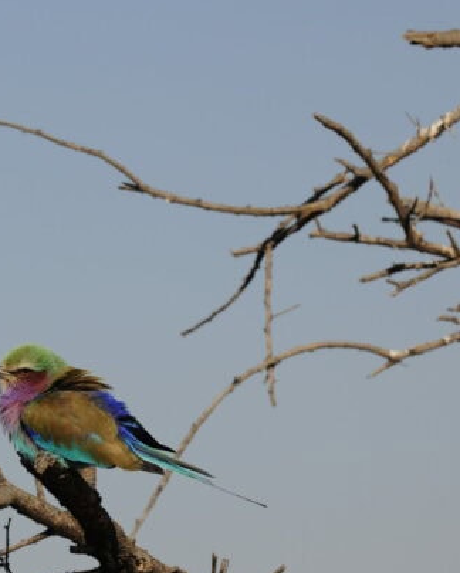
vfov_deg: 3.9
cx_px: 53
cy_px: 338
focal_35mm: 499
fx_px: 8479
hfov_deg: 3.1
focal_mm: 280
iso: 400
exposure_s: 1/250
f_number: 11
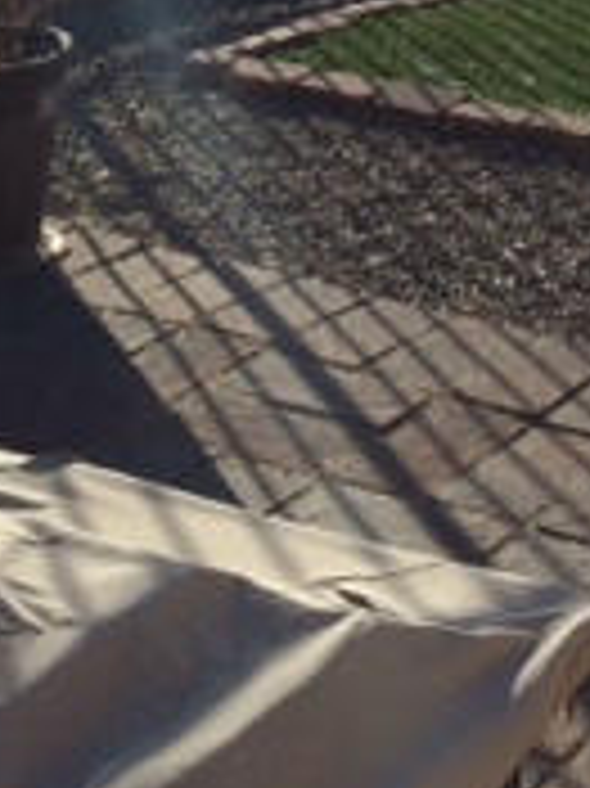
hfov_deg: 13.9
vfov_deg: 16.6
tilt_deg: -4.0
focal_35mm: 106
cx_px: 468
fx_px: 2412
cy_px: -441
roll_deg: -0.5
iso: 32
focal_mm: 4.15
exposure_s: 1/4115
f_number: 2.2
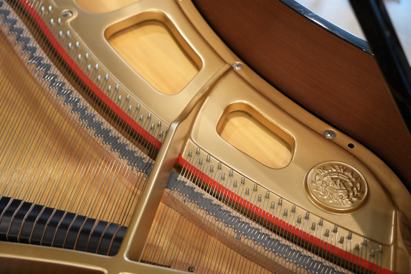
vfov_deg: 28.1
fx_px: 548
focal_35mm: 48
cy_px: 137
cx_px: 206
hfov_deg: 41.1
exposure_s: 1/160
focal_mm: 32
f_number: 2.8
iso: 2500
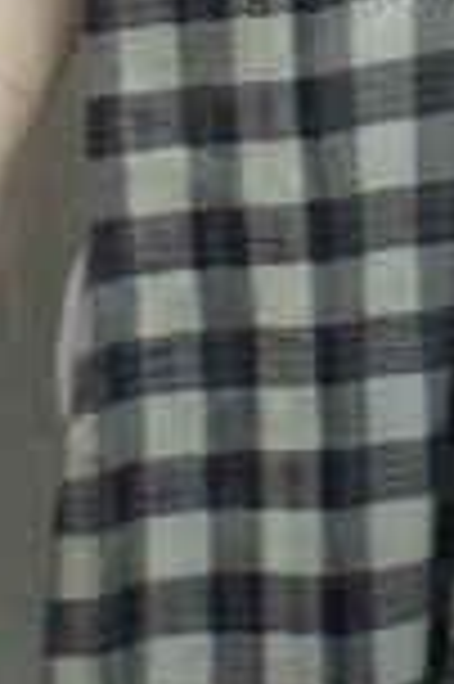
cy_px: -29
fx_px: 3640
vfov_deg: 10.6
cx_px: 467
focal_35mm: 192
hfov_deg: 7.1
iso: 200
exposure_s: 1/20
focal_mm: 7.5
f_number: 3.6
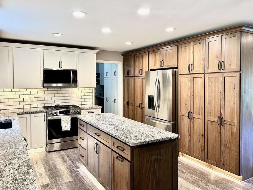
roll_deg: +0.0
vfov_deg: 51.3
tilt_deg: -0.8
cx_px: 118
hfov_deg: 65.2
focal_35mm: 27
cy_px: 85
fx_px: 197
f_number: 1.78
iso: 125
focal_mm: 6.86
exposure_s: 1/60
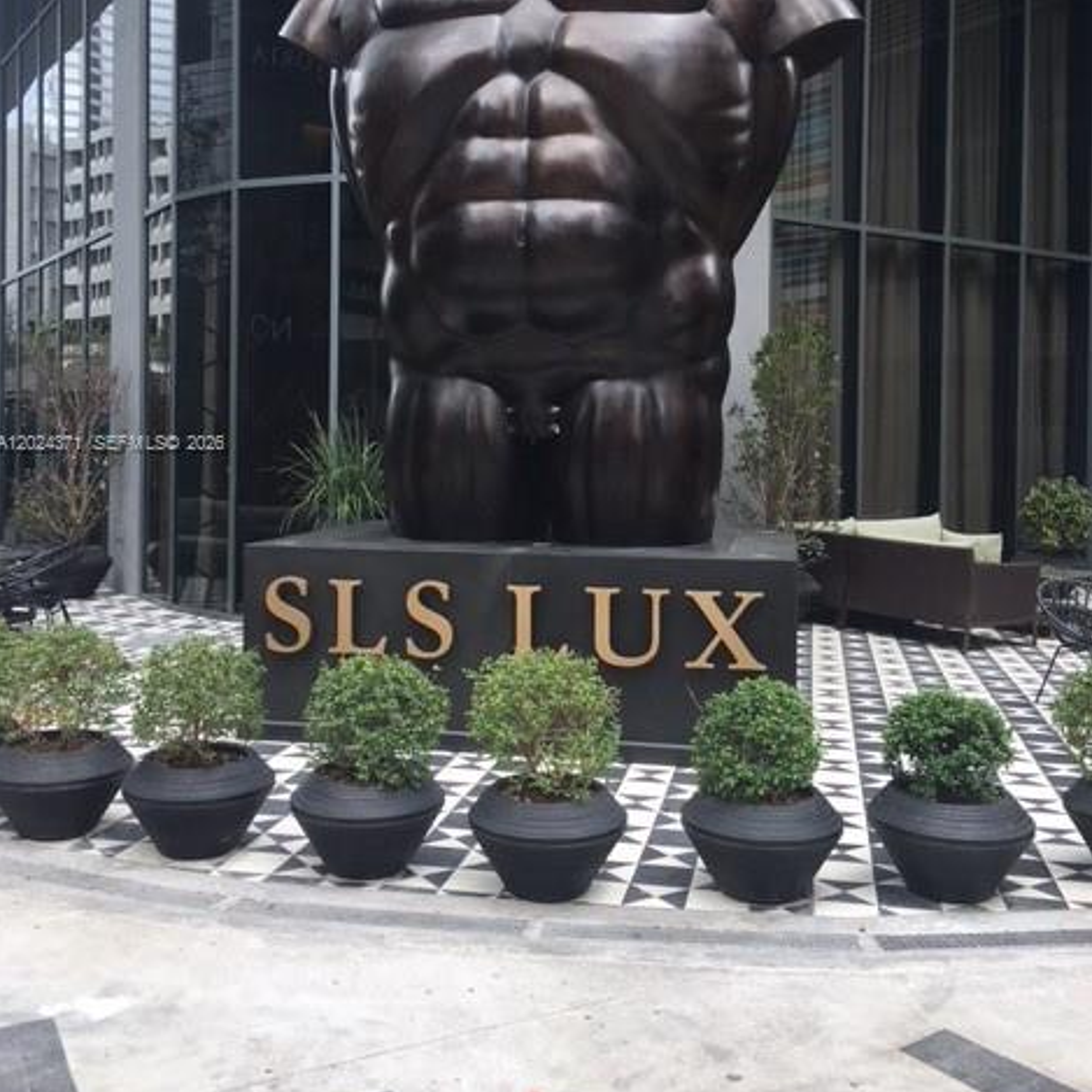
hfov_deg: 47.2
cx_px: 552
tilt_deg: -0.6
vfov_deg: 47.0
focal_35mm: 35
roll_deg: -0.4
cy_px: 445
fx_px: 1249
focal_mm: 4.15
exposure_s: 1/275
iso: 25
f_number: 2.2
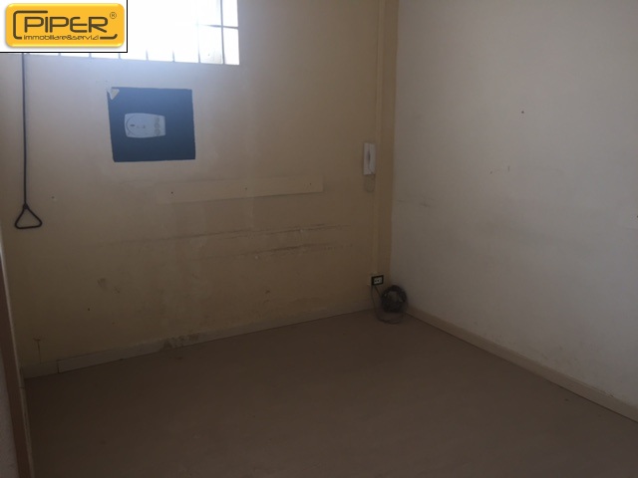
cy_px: 239
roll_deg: -0.6
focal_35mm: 29
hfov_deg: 61.7
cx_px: 319
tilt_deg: -12.8
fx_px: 534
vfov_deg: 48.2
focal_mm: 4.15
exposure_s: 1/33
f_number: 2.2
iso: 100
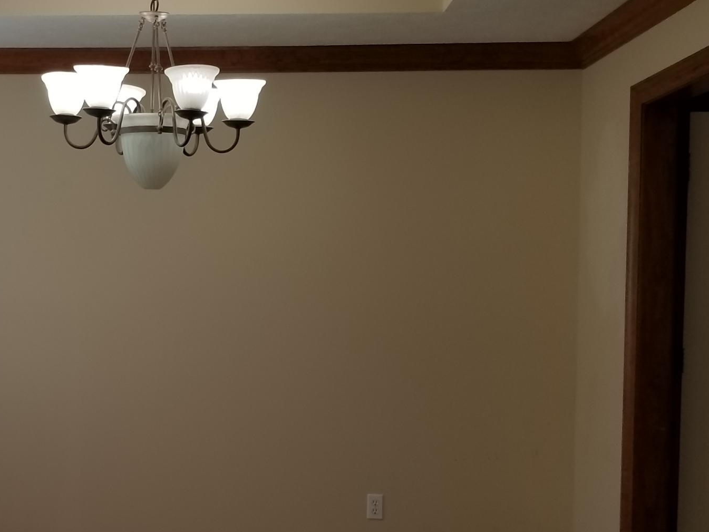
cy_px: 373
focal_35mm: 58
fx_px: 1188
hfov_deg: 32.2
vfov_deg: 25.0
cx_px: 128
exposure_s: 1/120
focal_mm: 4.25
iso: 80
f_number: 1.7
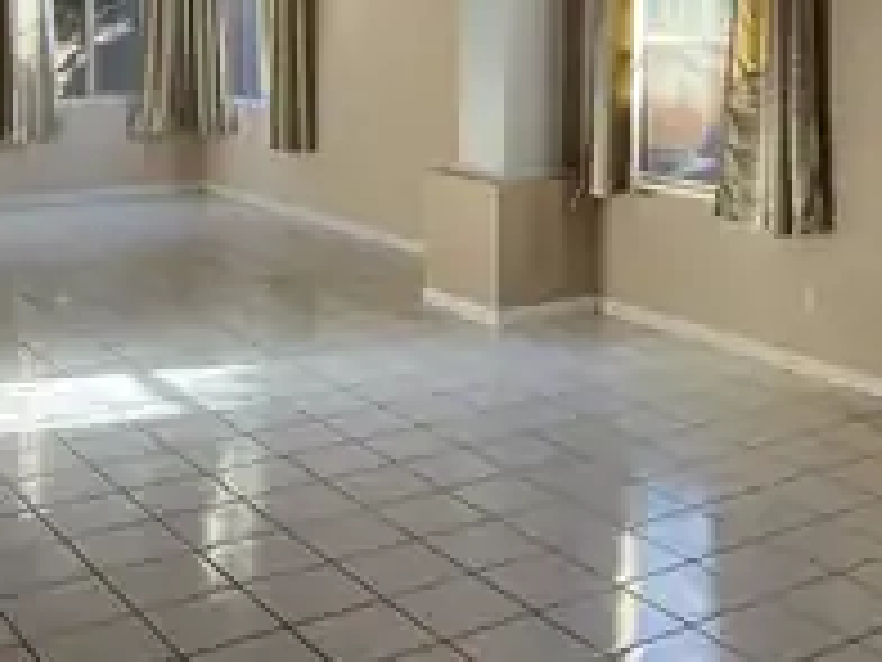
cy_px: 45
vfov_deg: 26.4
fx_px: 1350
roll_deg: -0.5
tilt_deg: -4.1
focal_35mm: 53
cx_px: 486
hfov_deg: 36.1
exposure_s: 1/178
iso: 50
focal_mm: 5.7
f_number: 1.5
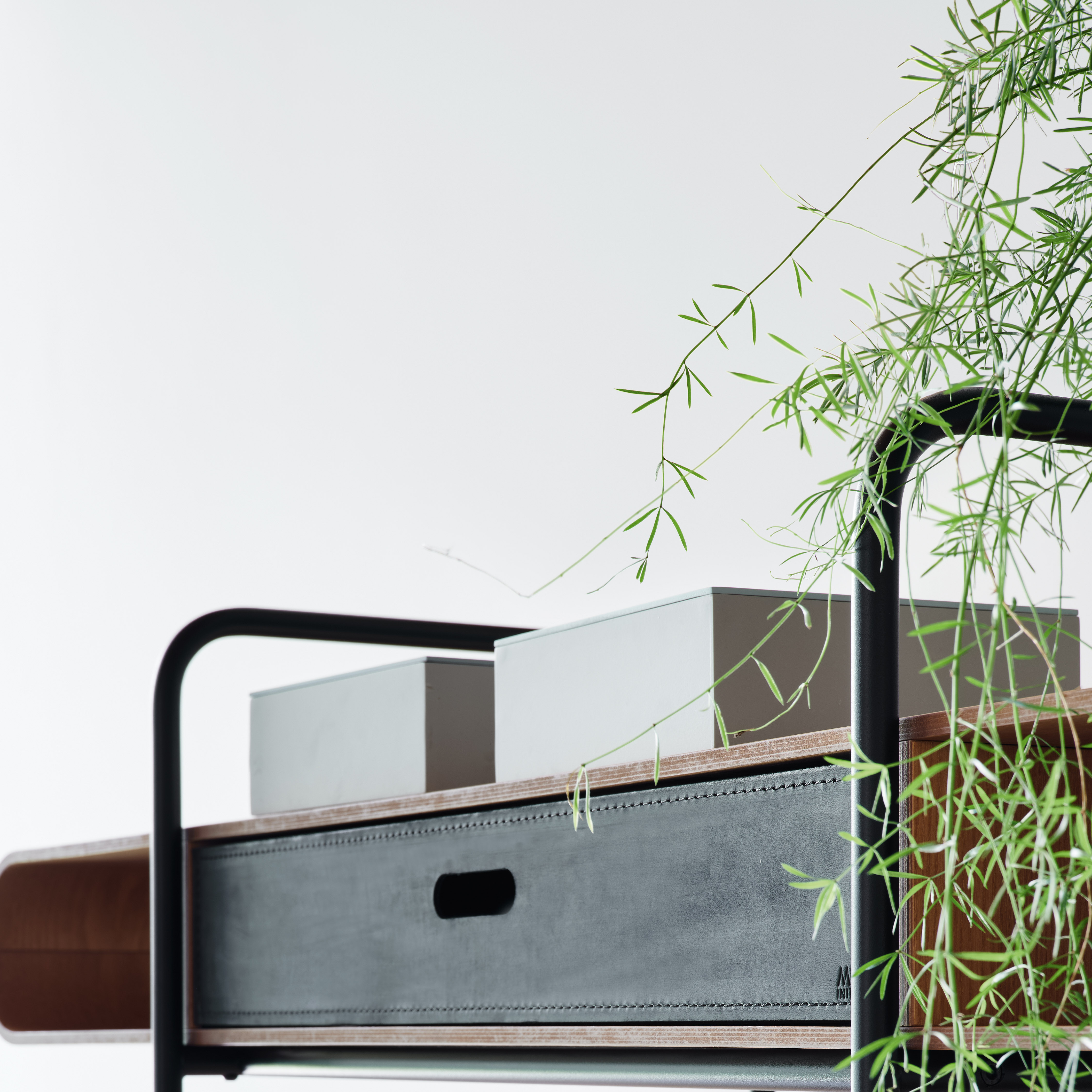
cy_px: 1027
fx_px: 3105
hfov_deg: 19.9
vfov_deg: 19.5
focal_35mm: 87
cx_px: 464
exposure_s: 1/1.25
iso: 100
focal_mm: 64
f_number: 10
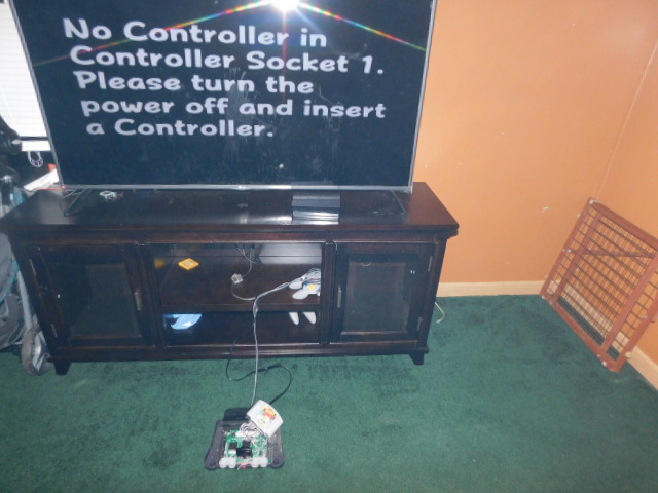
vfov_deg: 58.9
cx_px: 329
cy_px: 246
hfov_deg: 73.9
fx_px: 437
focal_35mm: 23
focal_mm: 4
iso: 250
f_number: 3
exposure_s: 1/30
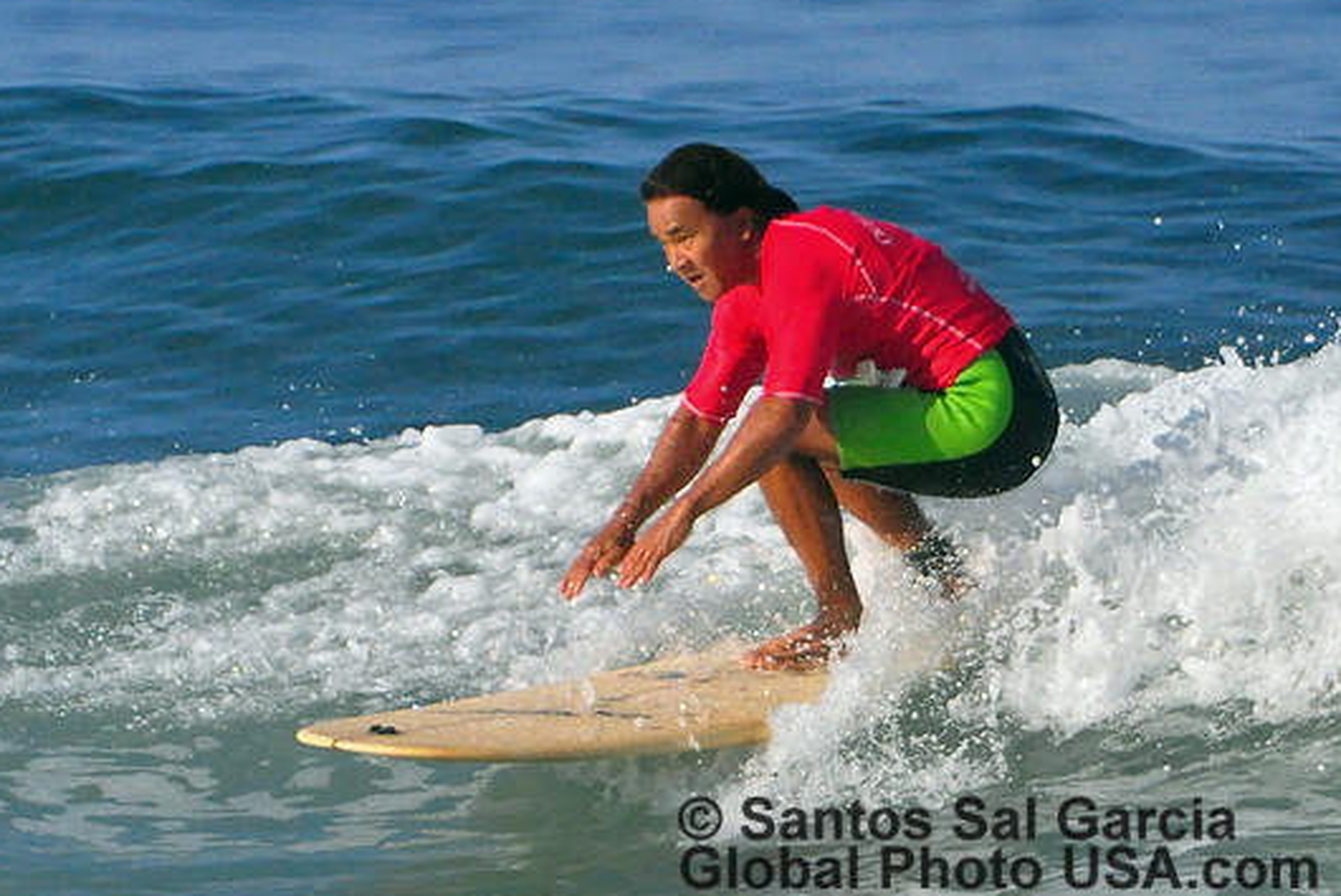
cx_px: 643
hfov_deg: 2.3
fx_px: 33654
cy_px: 472
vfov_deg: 1.5
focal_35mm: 903
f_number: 10
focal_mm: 550
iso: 1250
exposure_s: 1/2500
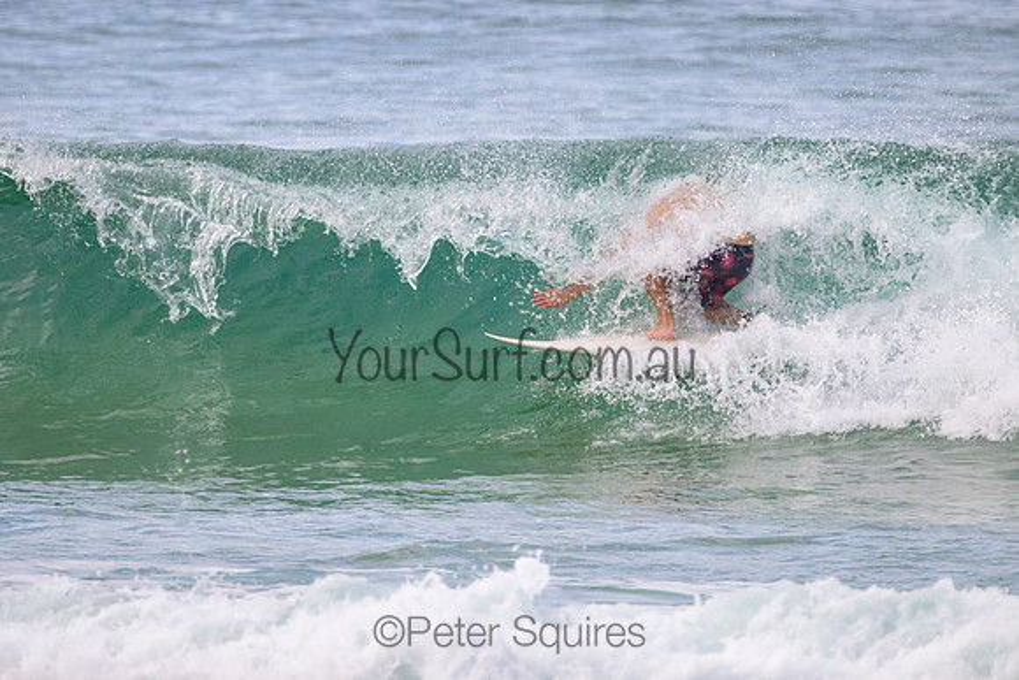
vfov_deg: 1.4
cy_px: 308
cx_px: 514
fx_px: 27012
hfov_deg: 2.2
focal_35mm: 954
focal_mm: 800
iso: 1800
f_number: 11
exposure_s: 1/2000
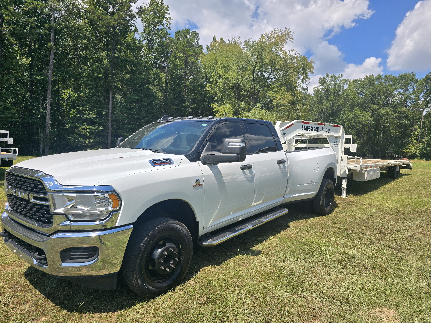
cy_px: 162
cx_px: 216
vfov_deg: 58.9
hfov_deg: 73.9
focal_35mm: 23
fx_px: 286
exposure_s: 1/914
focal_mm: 6.3
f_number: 1.7
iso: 12
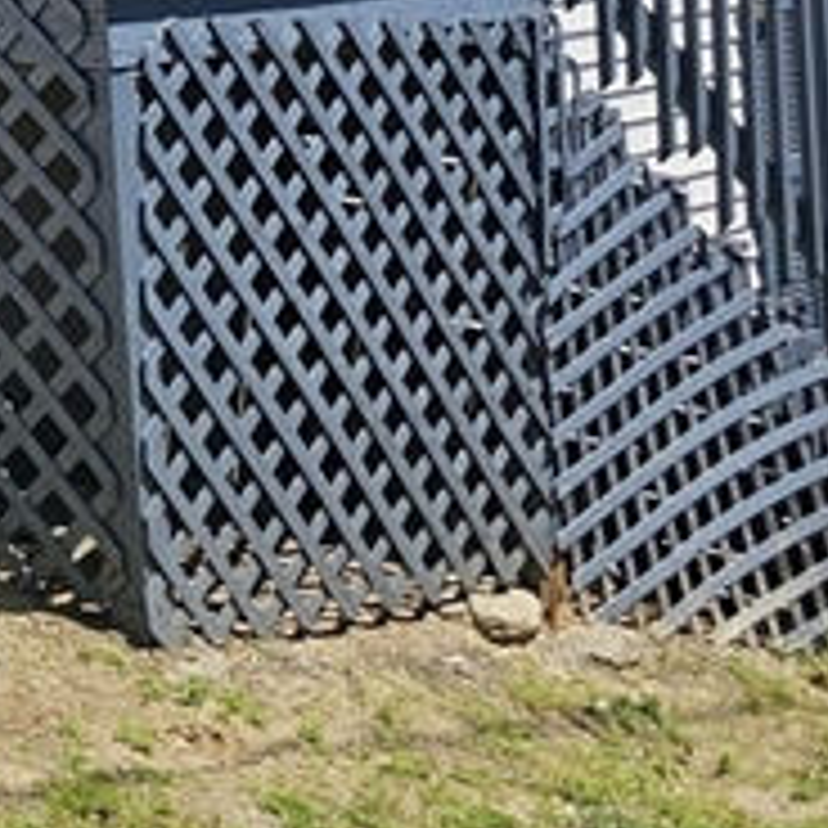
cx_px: -855
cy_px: -518
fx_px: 3058
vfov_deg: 14.1
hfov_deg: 13.2
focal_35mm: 113
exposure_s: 1/1255
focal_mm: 6.3
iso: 10
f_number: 1.7
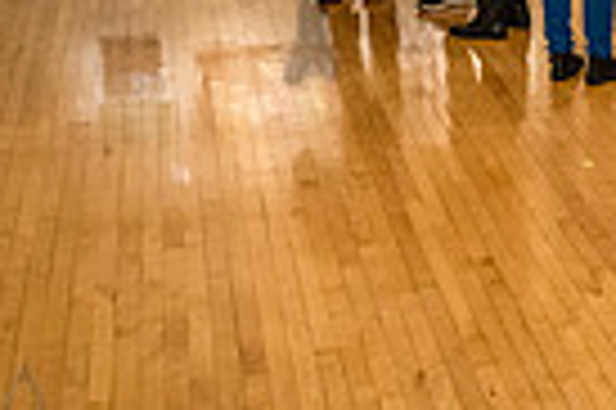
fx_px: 1760
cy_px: -214
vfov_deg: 12.6
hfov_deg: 18.0
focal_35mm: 103
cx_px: 890
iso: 4000
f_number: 4.5
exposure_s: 1/160
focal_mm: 24
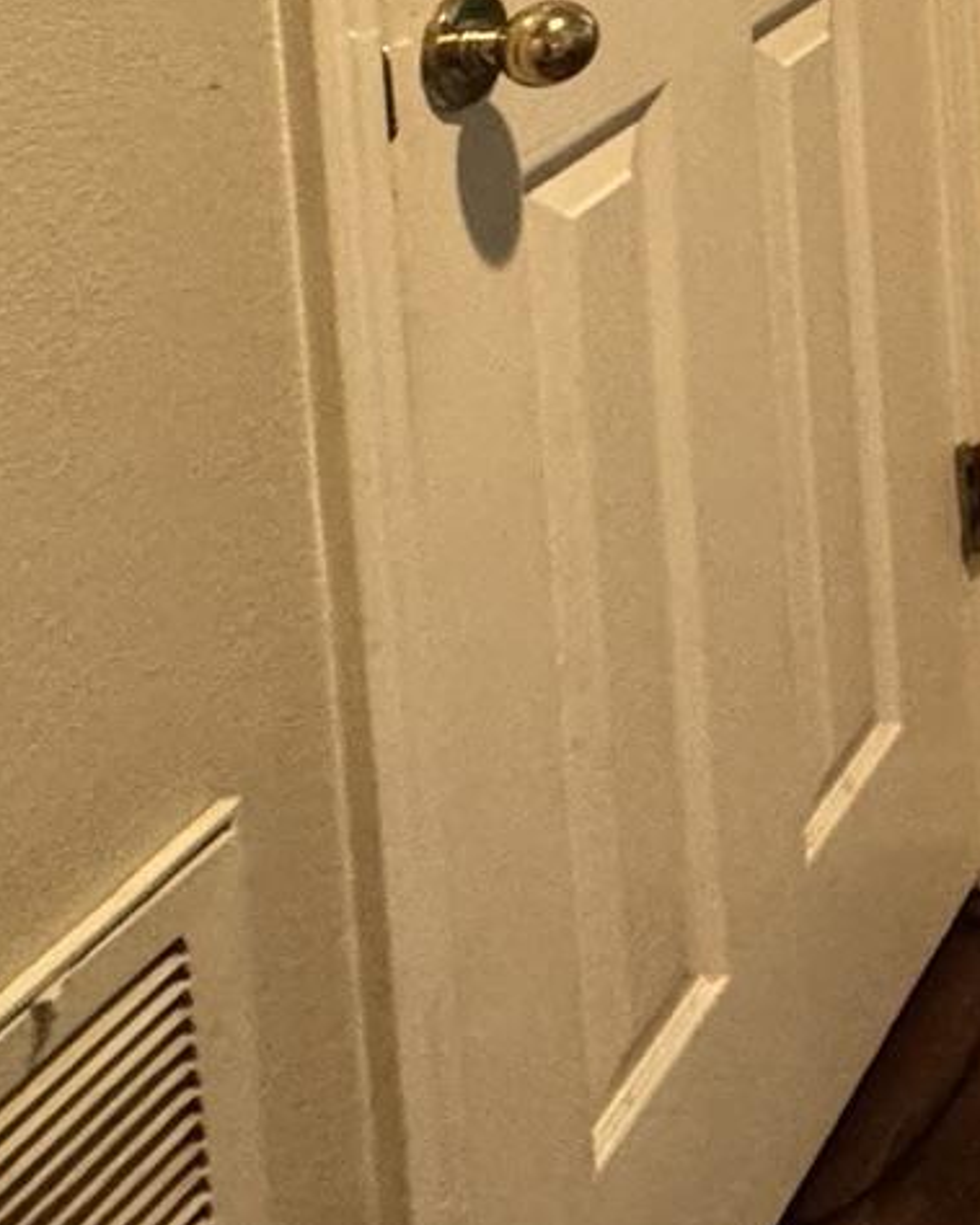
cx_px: 2120
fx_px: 2140
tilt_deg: -2.9
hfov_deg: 16.7
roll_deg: +0.6
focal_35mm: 59
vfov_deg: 24.8
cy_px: -597
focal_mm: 2.22
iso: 640
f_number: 2.2
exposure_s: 1/60
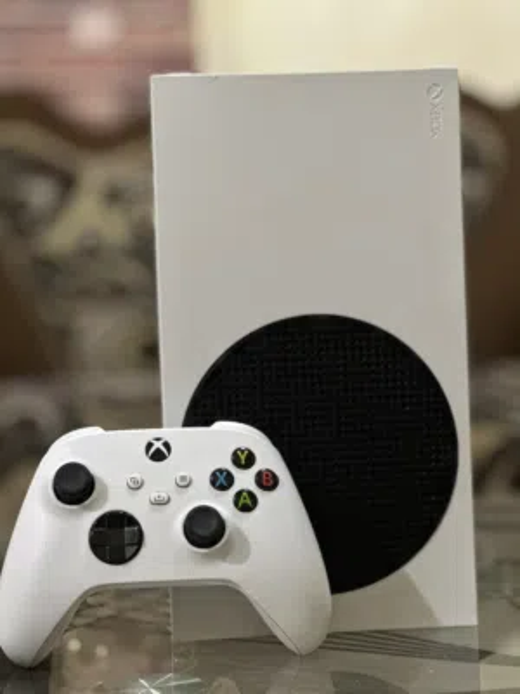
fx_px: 1542
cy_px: 347
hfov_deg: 19.1
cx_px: 260
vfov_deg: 25.3
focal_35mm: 77
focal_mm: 9
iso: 640
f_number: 2.8
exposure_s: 1/14
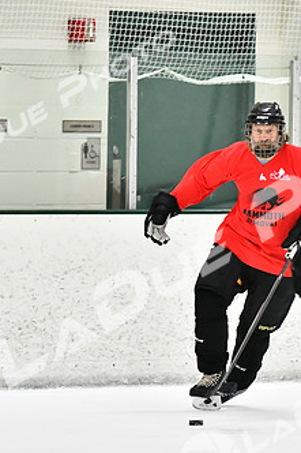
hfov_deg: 3.0
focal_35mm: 459
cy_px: 263
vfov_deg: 4.5
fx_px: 5761
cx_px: 176
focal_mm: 175
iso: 6400
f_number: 2.8
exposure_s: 1/1600
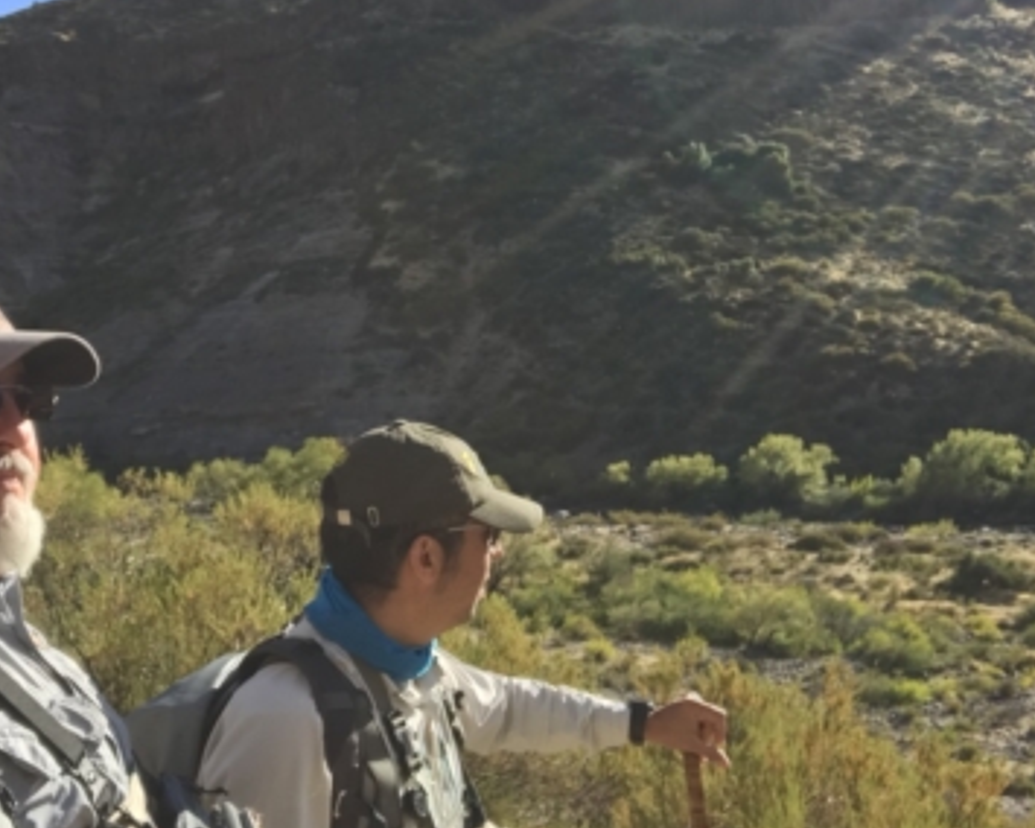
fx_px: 1348
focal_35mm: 44
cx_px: 327
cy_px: 405
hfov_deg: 41.3
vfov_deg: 34.1
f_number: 2.2
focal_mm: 2.87
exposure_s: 1/405
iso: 25
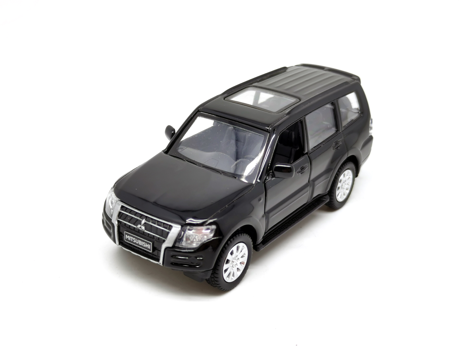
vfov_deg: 29.7
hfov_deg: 38.9
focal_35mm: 49
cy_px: 178
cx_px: 238
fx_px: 672
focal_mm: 5.58
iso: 50
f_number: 1.8
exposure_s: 1/104
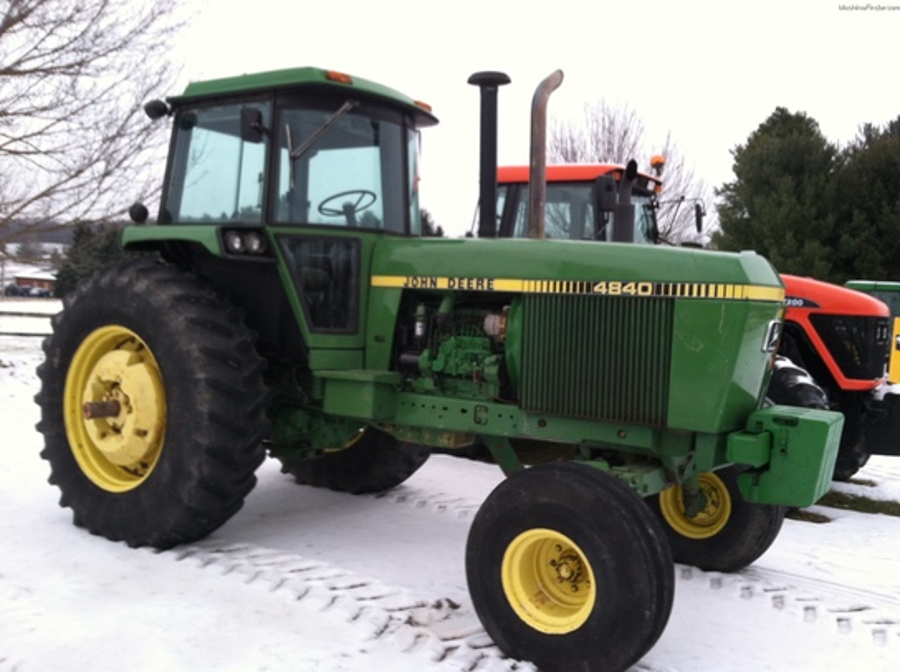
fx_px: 908
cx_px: 450
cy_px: 336
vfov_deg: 40.6
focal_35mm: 35
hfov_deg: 52.7
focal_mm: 3.85
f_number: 2.8
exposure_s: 1/17
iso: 100
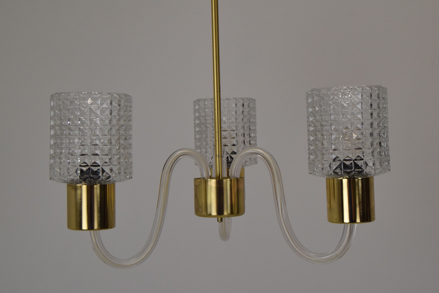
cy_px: 146
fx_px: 696
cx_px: 220
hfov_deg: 35.0
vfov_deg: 23.8
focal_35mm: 57
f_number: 11
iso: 1600
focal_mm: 38
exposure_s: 1/500
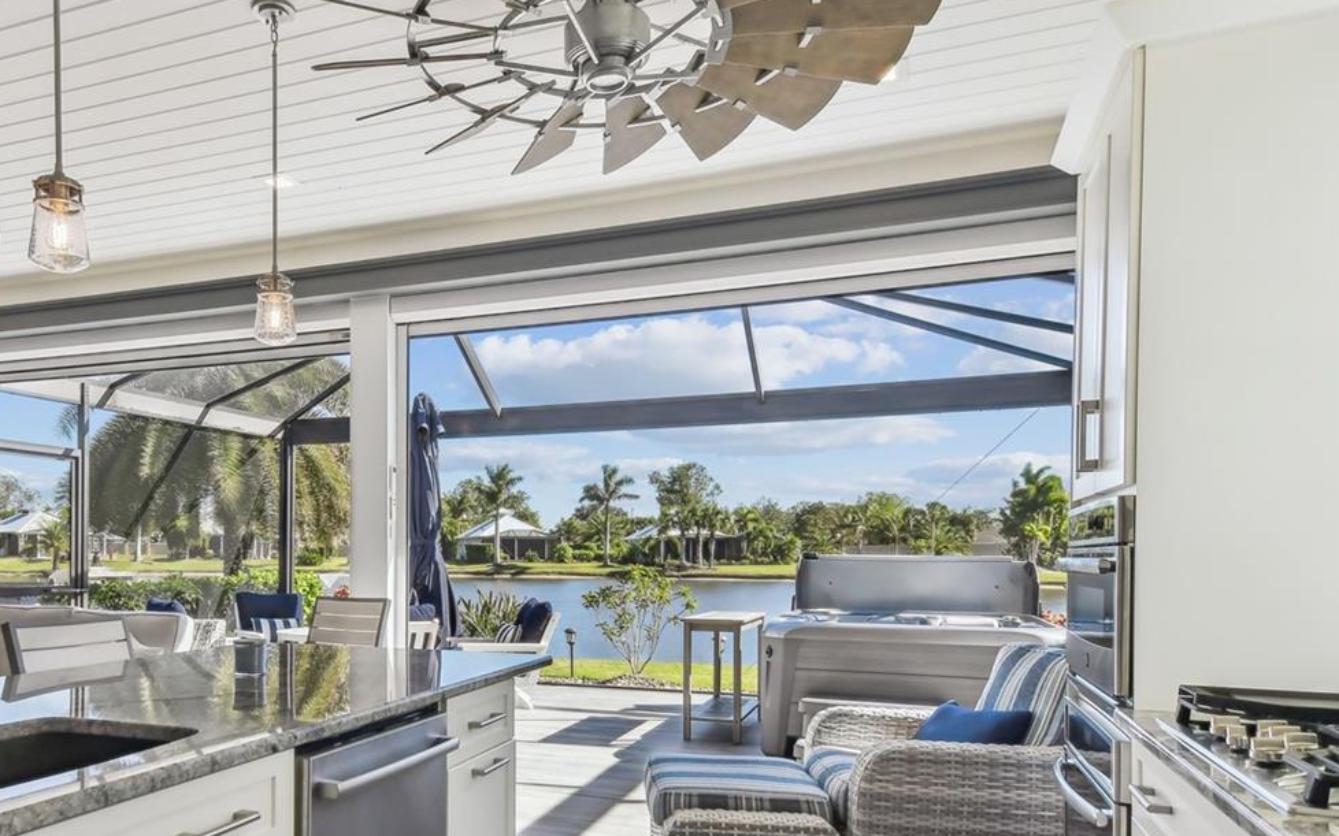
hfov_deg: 70.8
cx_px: 468
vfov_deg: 48.5
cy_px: 550
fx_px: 912
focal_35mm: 25
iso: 100
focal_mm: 10
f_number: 7.1
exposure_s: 1/500
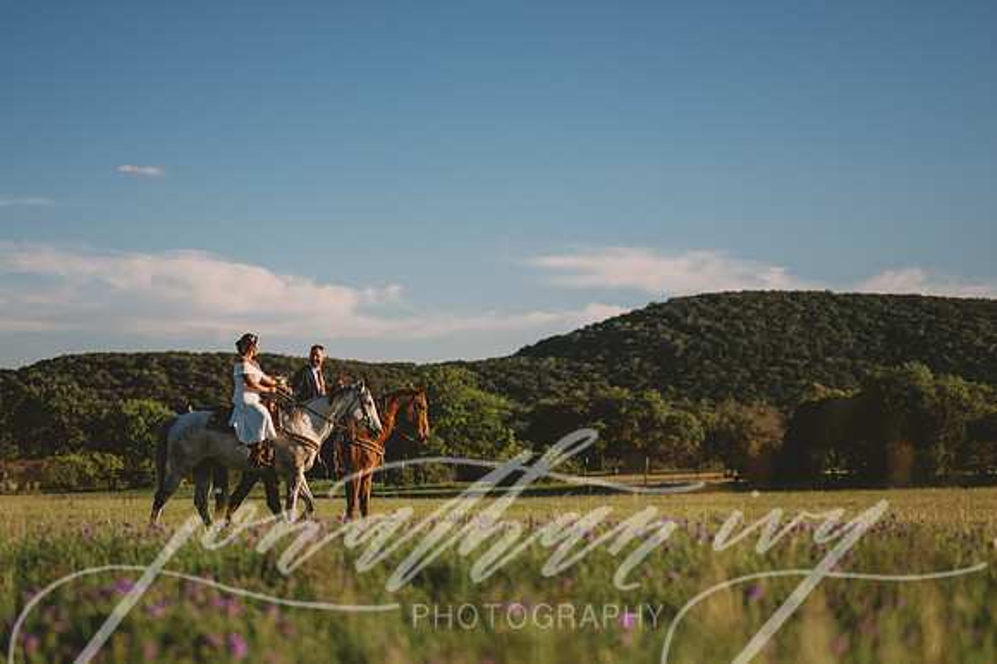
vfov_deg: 19.3
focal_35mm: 70
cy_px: 337
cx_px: 463
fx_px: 1949
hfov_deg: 28.7
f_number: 2
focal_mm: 50
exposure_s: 1/3200
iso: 80
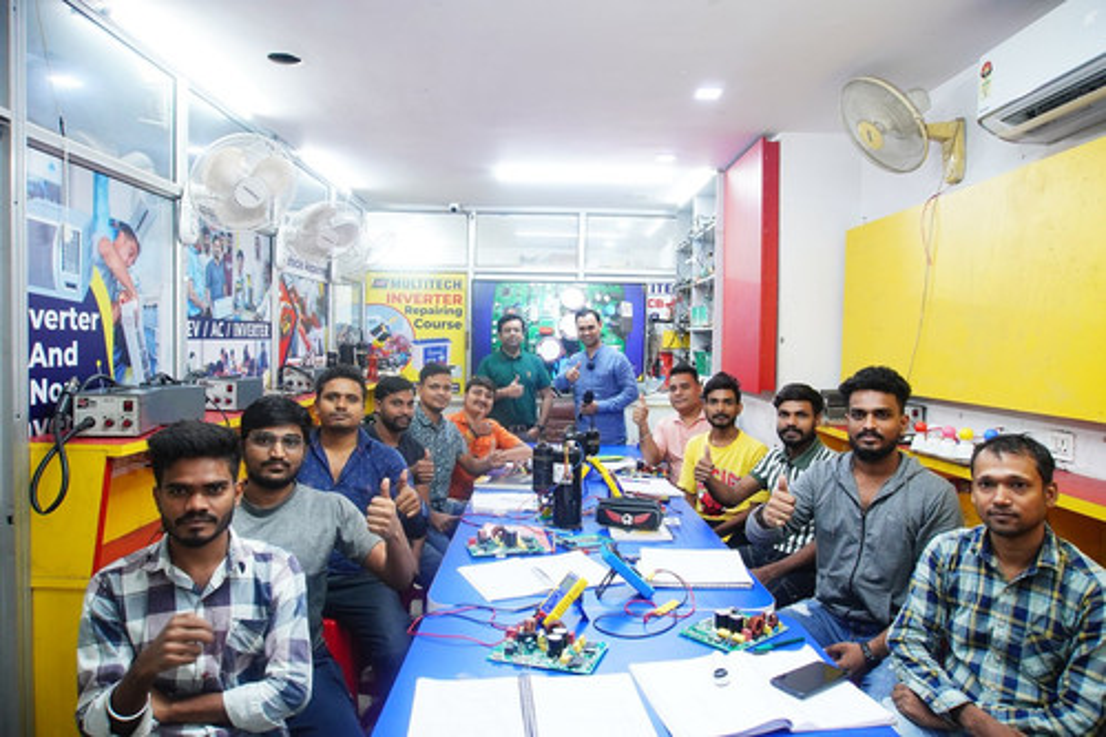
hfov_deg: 73.8
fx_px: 737
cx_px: 553
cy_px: 368
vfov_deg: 53.1
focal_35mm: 24
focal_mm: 16
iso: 1000
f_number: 5.6
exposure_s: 1/50
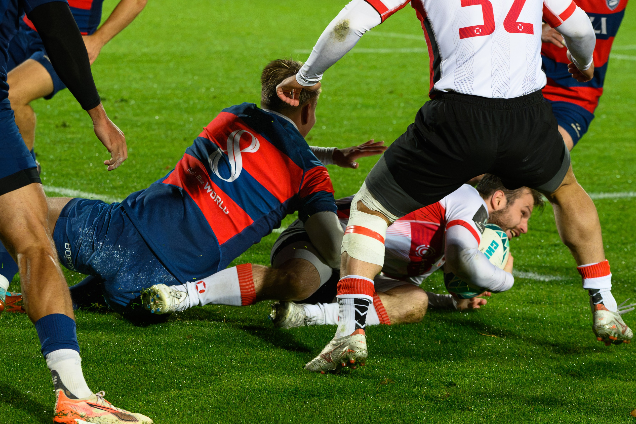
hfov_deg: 10.0
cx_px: 275
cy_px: 238
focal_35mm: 206
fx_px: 3635
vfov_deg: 6.7
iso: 6400
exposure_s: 1/1250
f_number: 5.6
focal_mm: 122
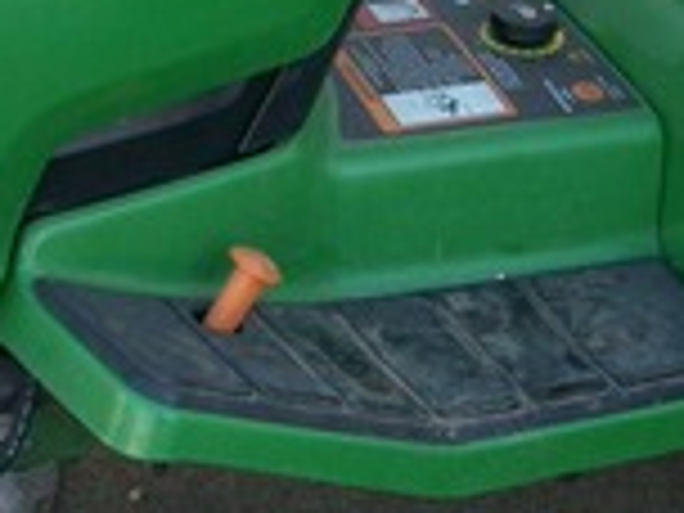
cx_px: 270
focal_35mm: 125
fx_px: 2470
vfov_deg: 11.8
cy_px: 135
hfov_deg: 15.8
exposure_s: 1/100
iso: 80
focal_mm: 6.3
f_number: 3.1
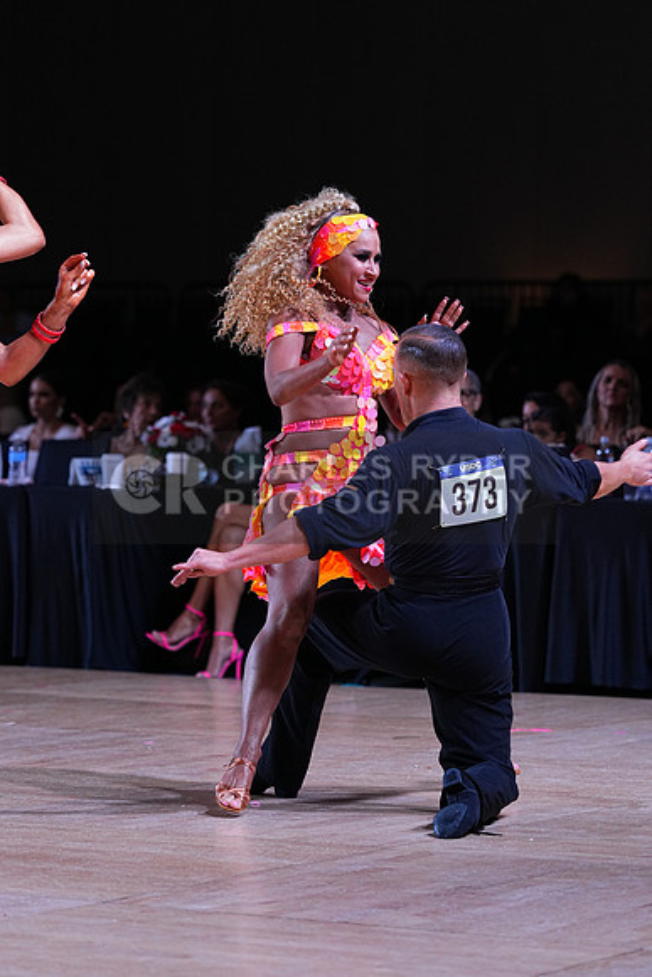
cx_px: 326
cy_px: 488
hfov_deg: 10.2
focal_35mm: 135
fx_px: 3665
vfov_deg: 15.2
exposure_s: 1/500
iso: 1600
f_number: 4
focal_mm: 135
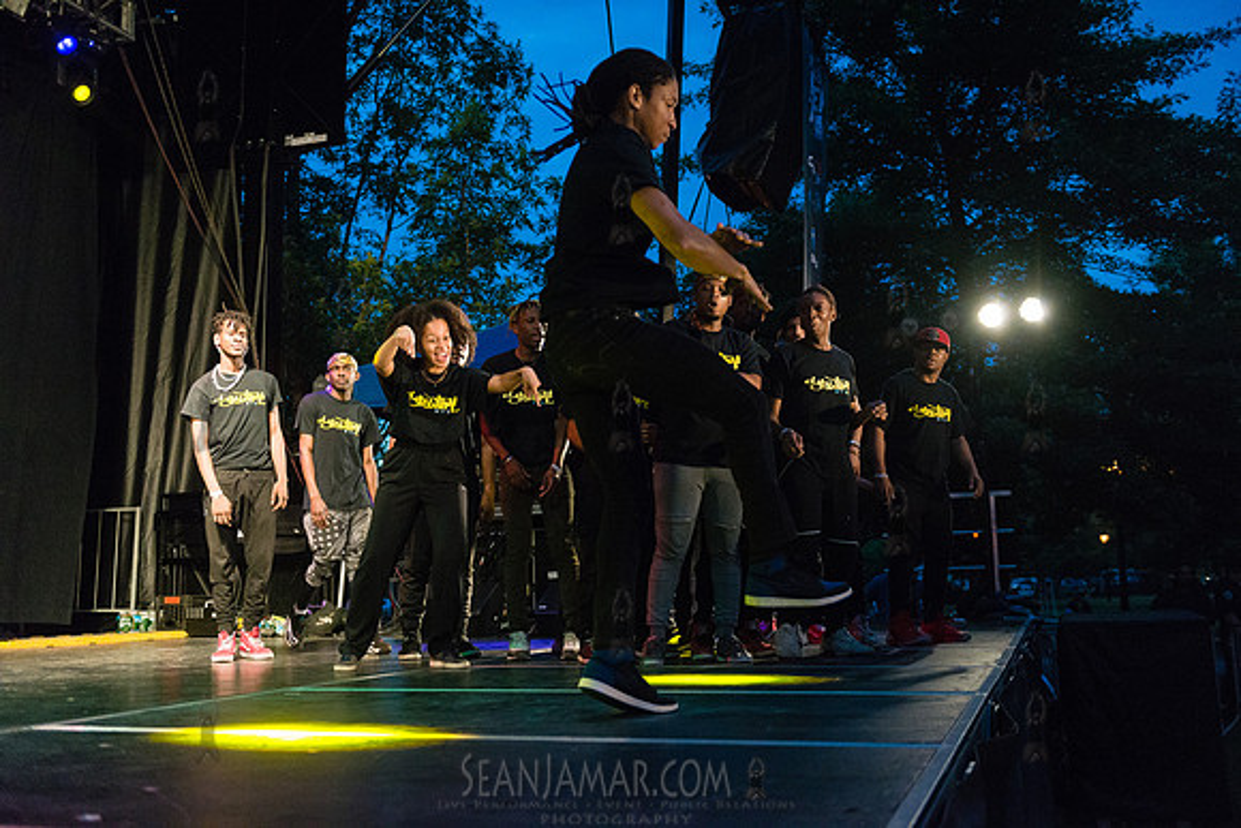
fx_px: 1241
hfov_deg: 53.1
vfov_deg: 36.9
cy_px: 414
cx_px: 620
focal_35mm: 36
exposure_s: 1/1250
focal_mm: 36
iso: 4000
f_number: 2.8
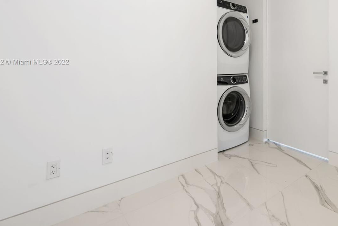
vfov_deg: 57.1
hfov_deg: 79.0
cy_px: 62
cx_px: 221
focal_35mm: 21
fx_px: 197
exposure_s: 1
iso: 125
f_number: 7.1
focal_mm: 14
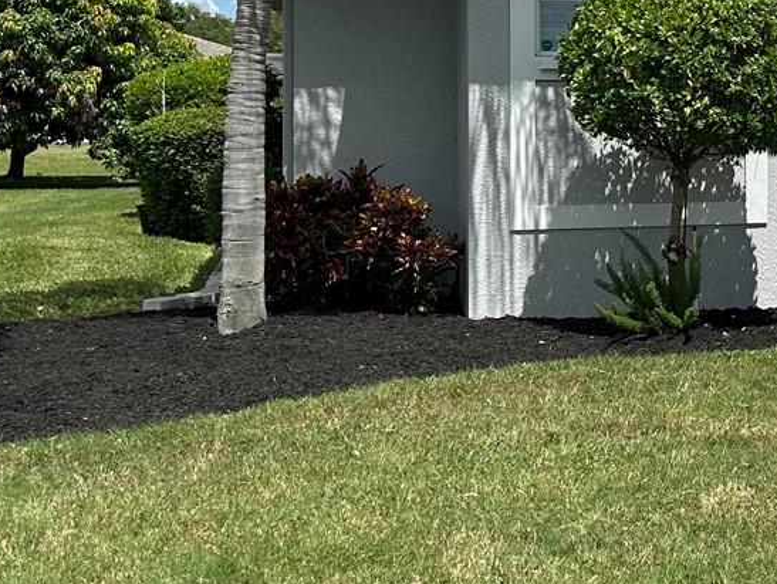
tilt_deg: +0.0
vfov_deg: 19.2
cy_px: 111
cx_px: 935
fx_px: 1707
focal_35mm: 76
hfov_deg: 23.4
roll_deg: -0.1
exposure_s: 1/6211
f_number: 1.5
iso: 50
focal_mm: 5.7
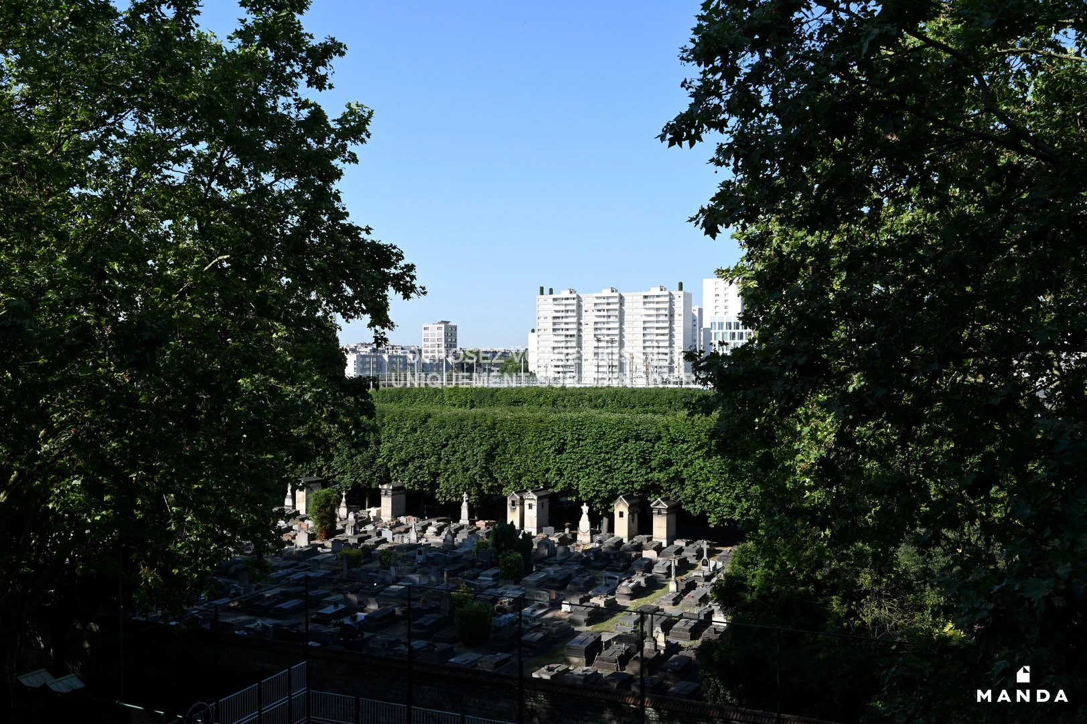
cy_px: 362
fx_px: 966
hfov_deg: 58.7
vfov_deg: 41.1
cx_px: 544
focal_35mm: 32
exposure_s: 1/320
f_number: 11
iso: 400
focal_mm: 32
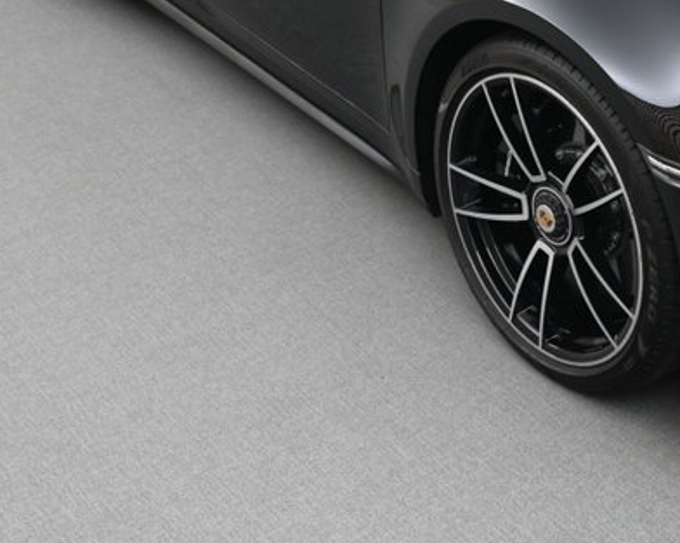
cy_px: 22
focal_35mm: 83
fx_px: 1666
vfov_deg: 18.1
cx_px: 657
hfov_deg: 22.3
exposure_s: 1/40
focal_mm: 22.5
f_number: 4
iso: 800
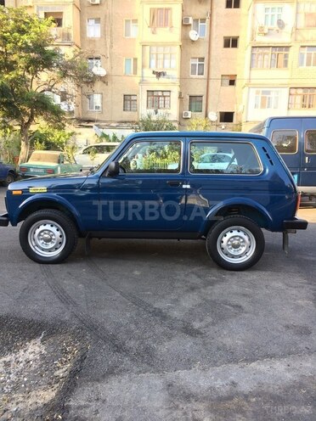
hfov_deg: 48.2
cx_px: 158
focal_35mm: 29
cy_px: 210
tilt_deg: -12.1
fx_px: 353
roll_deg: +0.7
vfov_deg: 61.7
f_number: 2.2
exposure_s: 1/112
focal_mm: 4.15
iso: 32
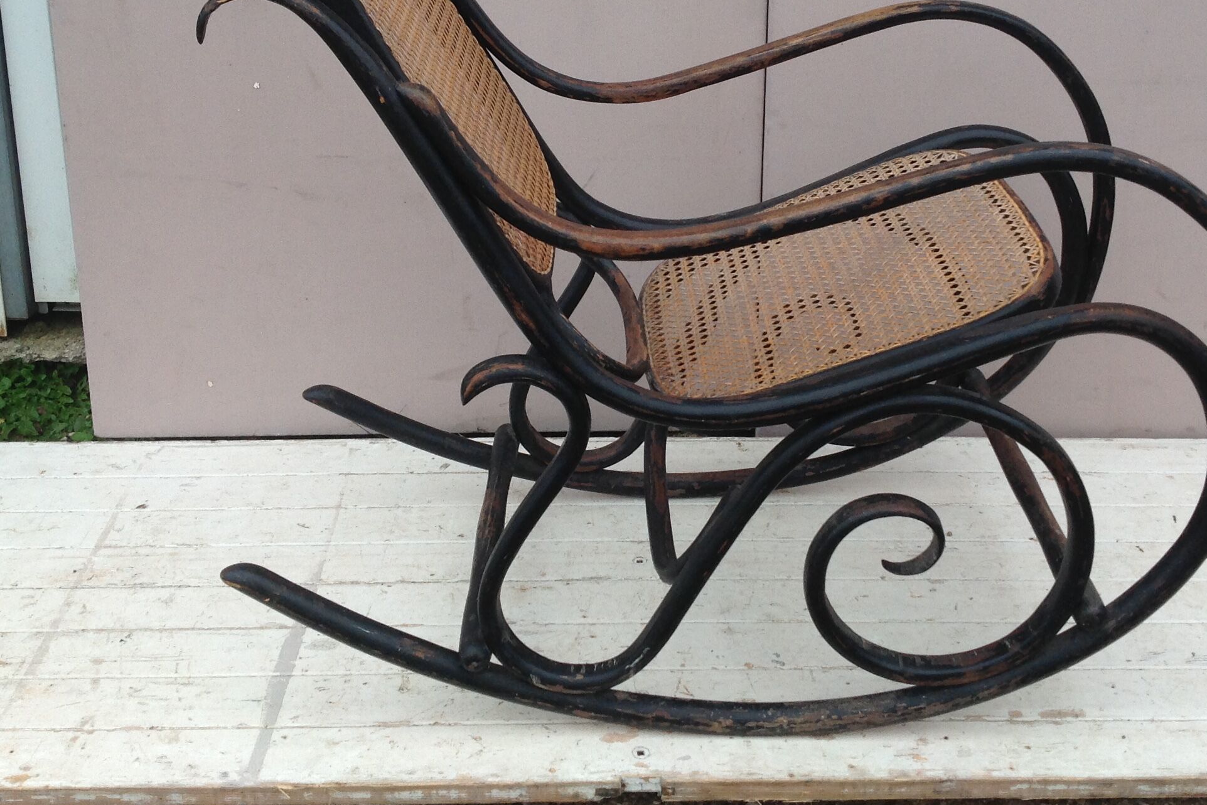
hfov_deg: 40.3
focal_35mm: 49
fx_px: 1643
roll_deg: -1.0
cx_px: 662
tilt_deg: -21.2
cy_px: 272
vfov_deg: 27.4
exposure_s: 1/120
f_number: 2.4
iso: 64
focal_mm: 4.28
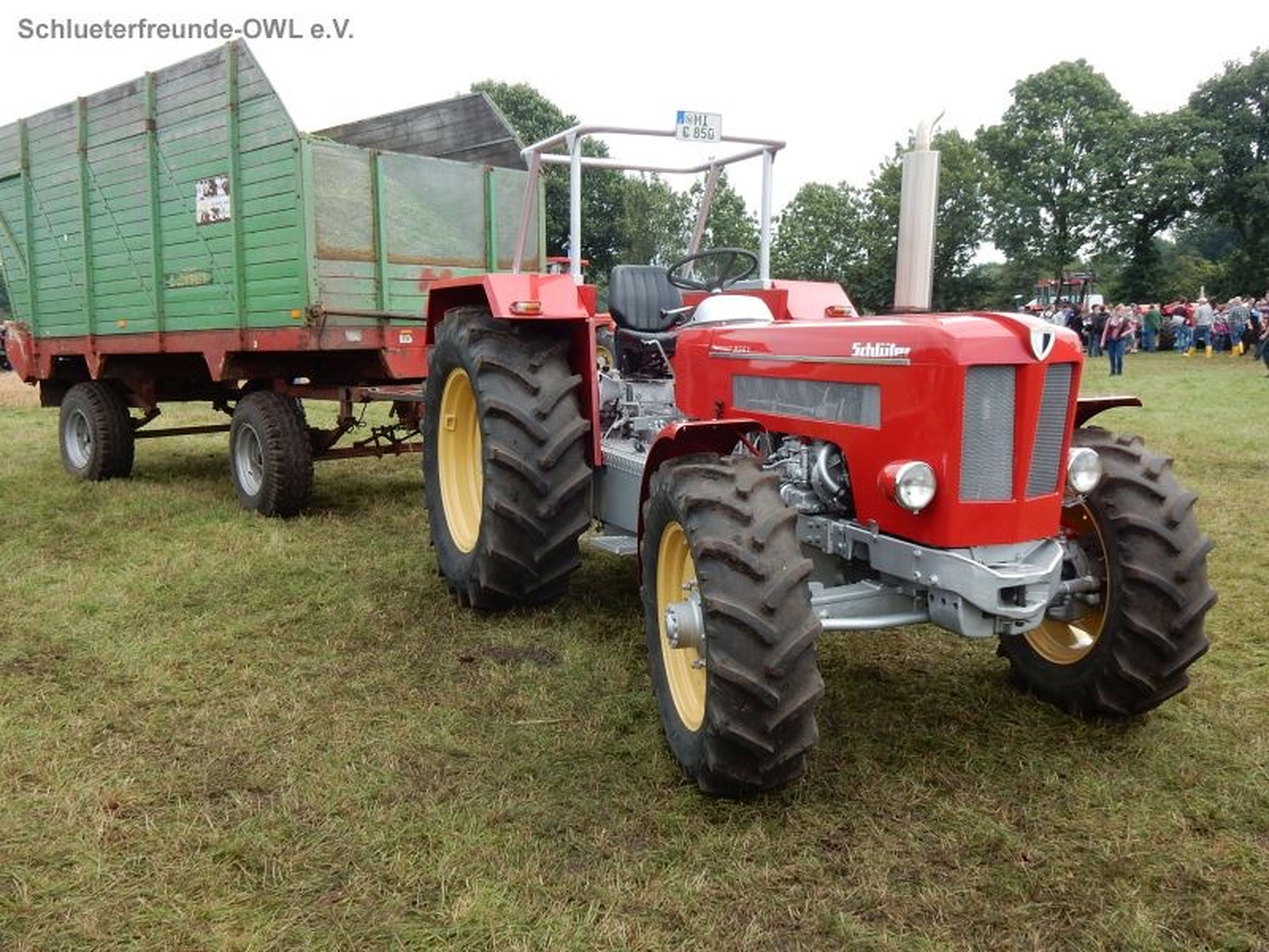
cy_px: 476
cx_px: 634
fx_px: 1100
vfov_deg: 46.8
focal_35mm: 30
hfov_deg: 60.0
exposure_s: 1/320
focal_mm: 5.4
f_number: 4
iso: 125
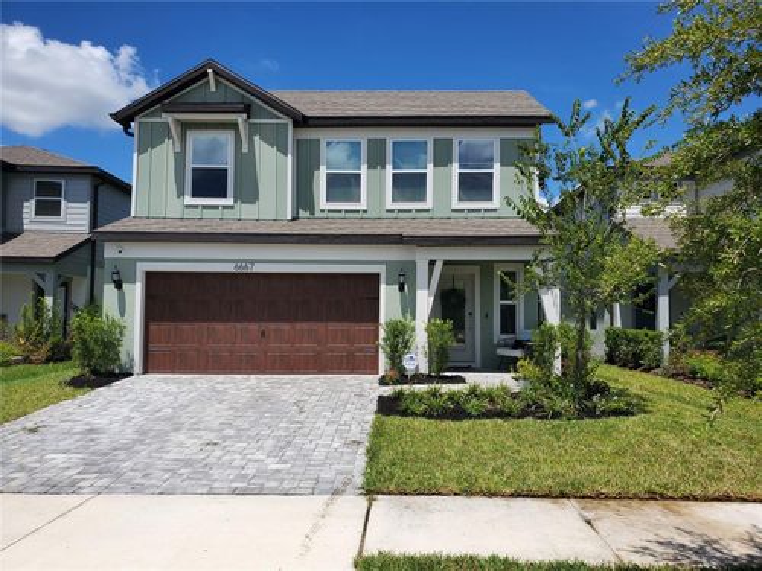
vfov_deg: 53.1
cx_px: 381
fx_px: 572
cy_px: 286
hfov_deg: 67.3
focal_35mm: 26
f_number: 2.4
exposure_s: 1/2597
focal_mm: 4.3
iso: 50
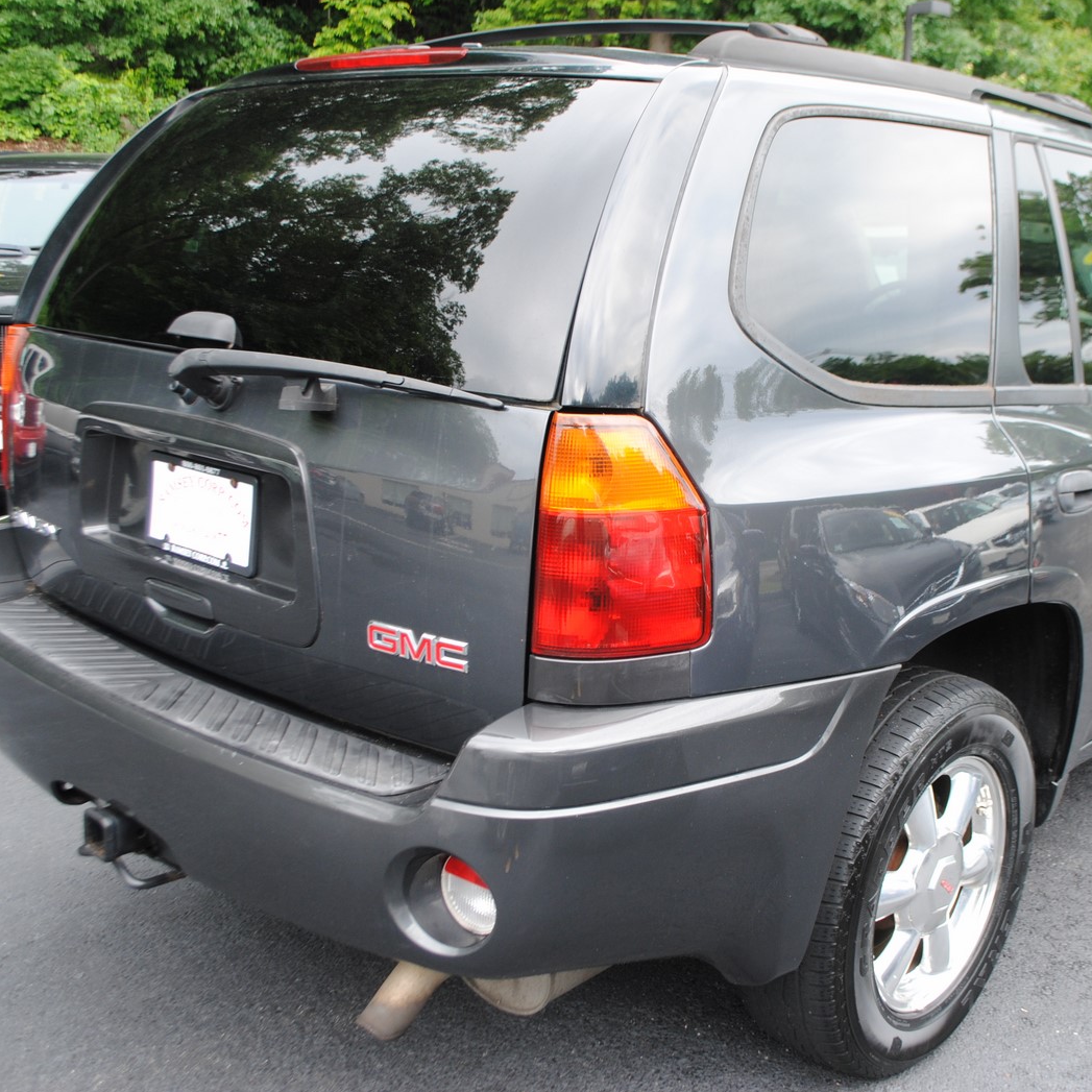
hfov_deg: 42.5
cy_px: 547
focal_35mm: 39
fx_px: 1392
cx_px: 683
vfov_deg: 42.8
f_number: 5
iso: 200
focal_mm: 20
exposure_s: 1/100
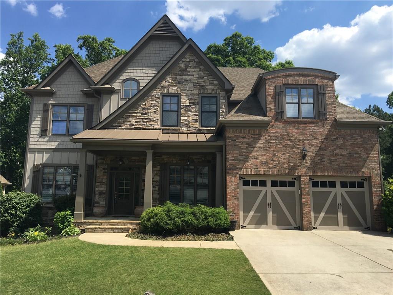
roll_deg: -0.6
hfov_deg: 61.7
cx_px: 196
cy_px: 148
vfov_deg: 48.2
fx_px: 329
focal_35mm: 29
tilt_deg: +8.8
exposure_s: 1/1451
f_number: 2.2
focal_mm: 4.15
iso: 25
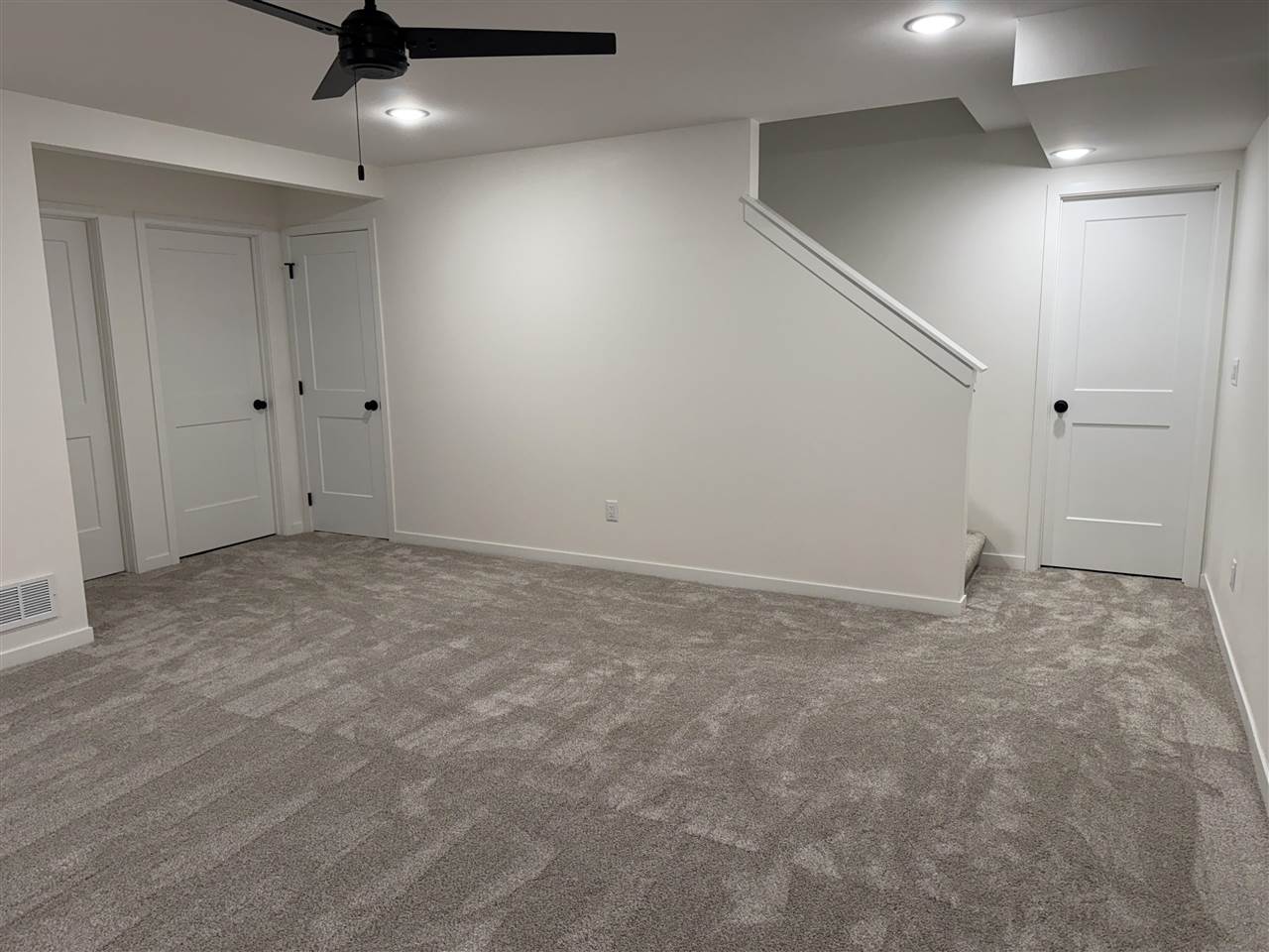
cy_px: 476
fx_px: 880
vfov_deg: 56.8
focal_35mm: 24
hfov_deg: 71.6
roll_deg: +0.5
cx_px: 634
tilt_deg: -8.6
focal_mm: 6.76
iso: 160
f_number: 1.78
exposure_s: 1/120
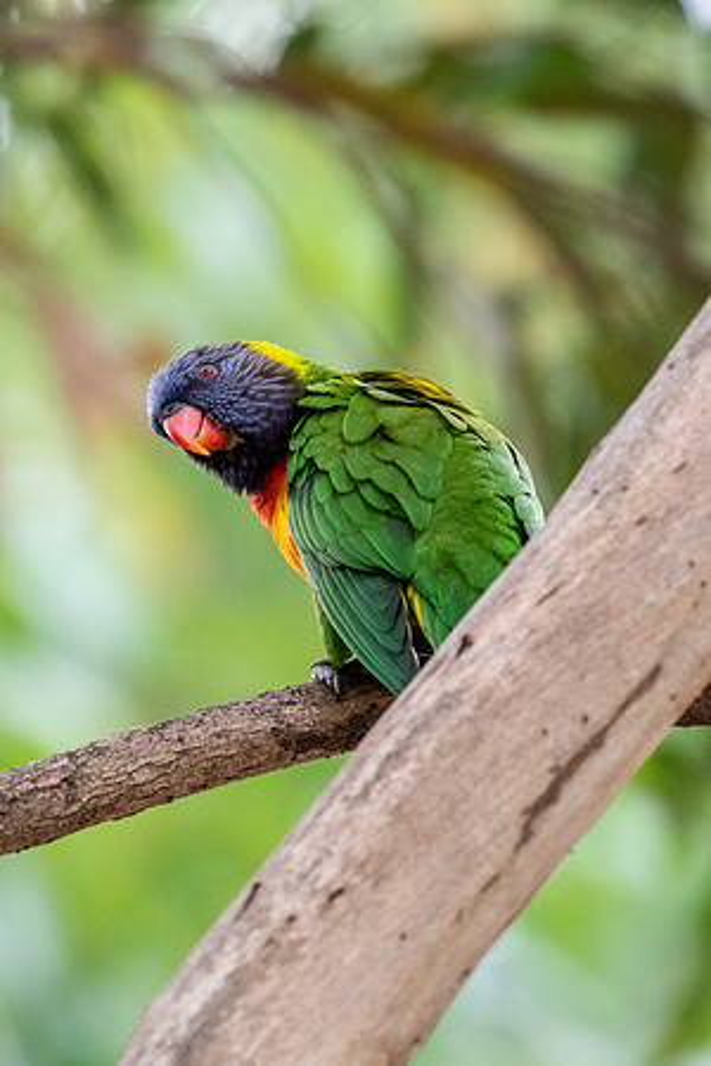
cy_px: 472
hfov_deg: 1.3
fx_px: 32191
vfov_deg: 1.9
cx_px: 265
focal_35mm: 1087
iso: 2800
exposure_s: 1/640
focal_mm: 500
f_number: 5.6
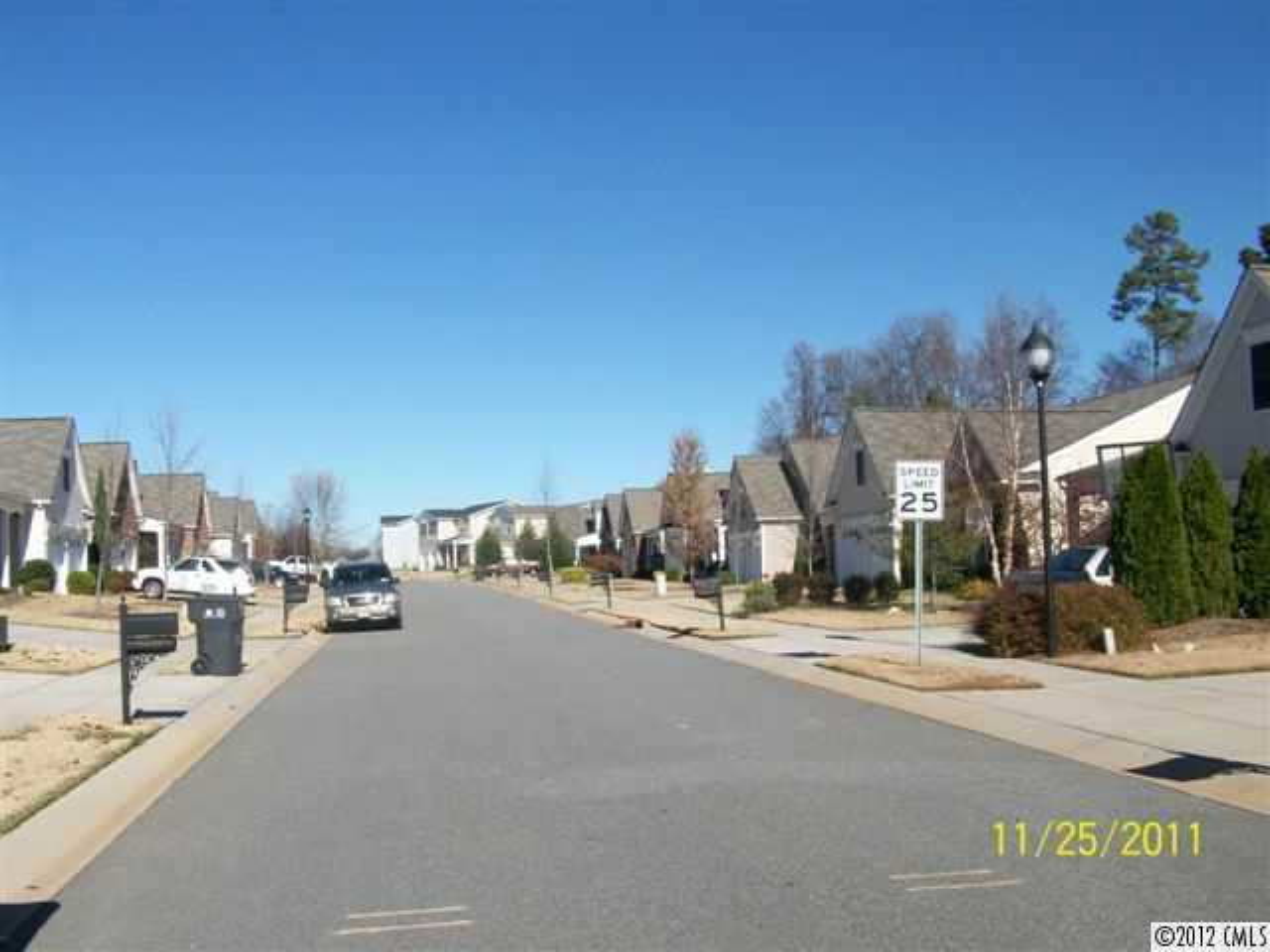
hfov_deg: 54.0
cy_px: 476
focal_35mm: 34
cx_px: 635
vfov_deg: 41.8
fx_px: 1247
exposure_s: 1/427
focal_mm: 5.7
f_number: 5.5
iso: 64
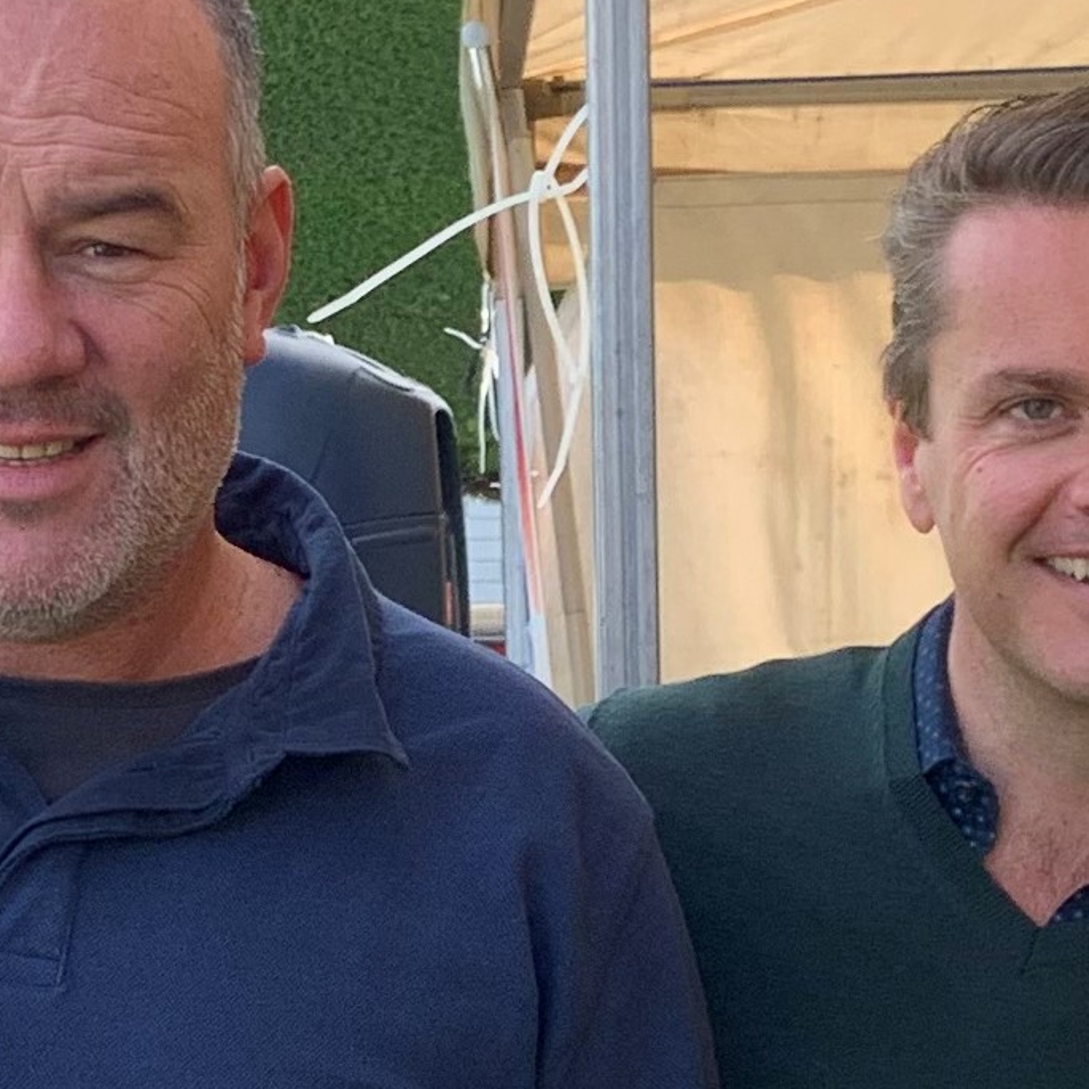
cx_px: 357
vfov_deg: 19.2
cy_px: 1257
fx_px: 3061
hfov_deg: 20.1
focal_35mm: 86
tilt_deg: -0.4
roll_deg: +0.7
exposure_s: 1/433
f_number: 1.8
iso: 25
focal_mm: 4.25
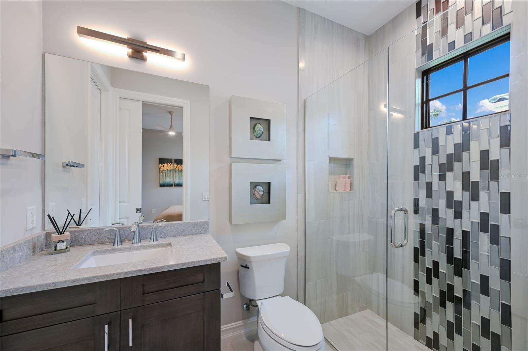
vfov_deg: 81.2
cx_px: 264
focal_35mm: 14
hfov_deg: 104.3
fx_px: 205
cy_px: 176
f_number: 8
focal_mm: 14
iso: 800
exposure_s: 1/15
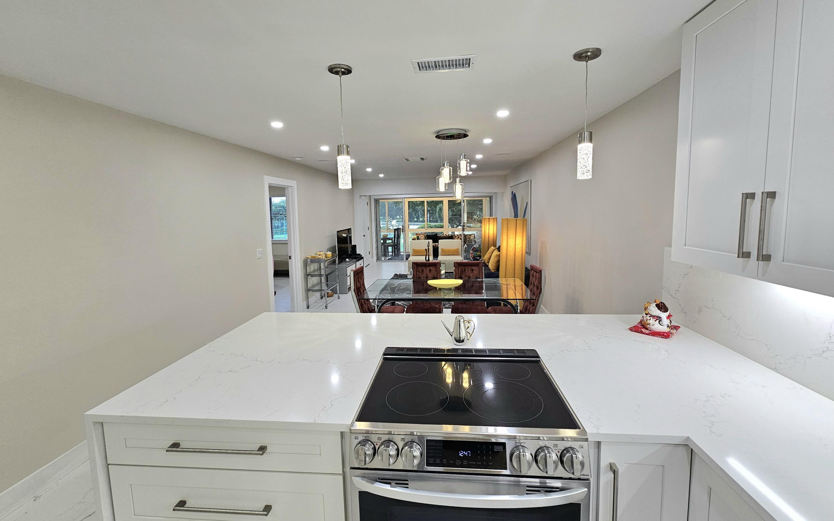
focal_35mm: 14
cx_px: 413
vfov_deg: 78.6
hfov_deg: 105.3
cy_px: 247
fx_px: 318
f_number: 2.2
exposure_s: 1/60.2
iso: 50
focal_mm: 2.2
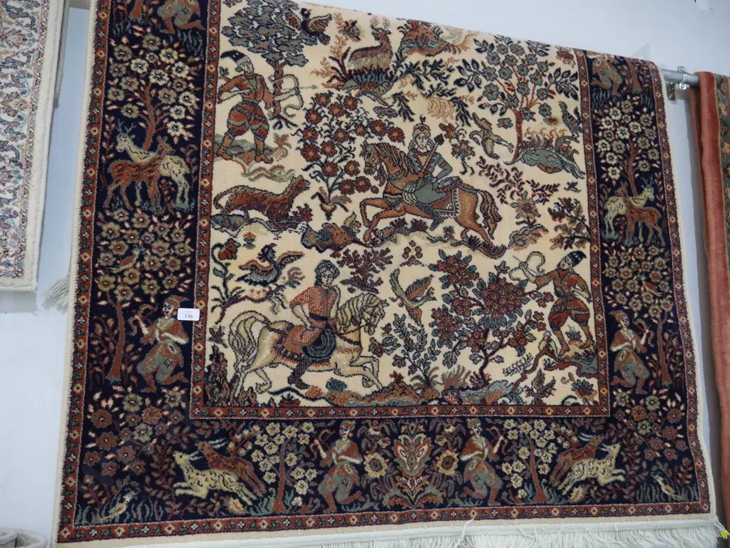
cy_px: 274
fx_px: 591
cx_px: 365
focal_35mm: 28
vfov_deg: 49.8
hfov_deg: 63.4
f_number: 3.5
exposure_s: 1/60
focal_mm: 14
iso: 1250
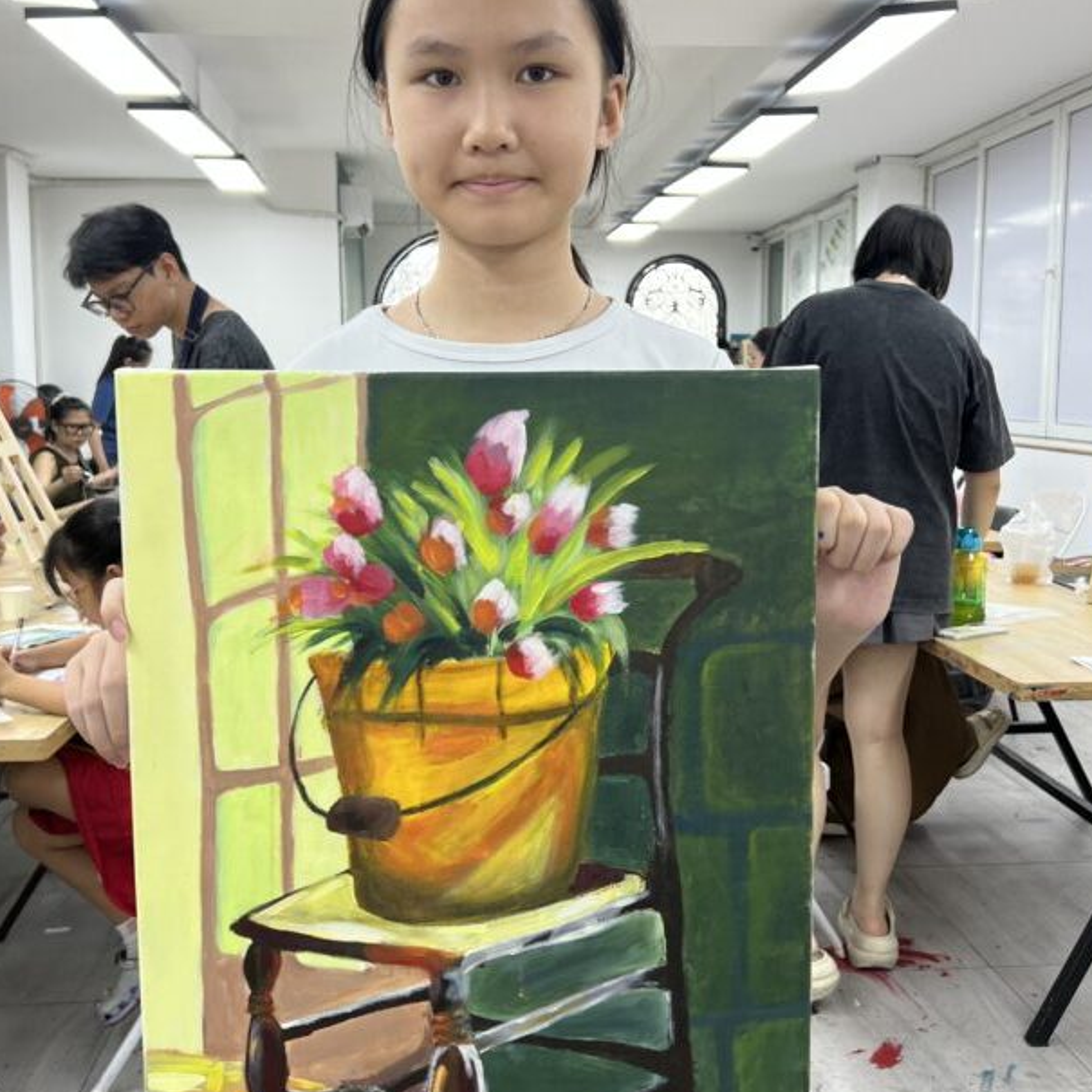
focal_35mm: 38
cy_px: 520
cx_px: 552
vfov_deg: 43.8
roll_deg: +0.5
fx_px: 1356
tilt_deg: -6.5
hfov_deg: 43.9
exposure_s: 1/100
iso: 40
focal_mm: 5.7
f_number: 1.5
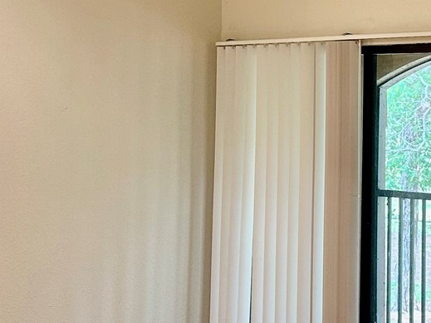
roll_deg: -0.5
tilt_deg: +3.2
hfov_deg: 25.4
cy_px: 56
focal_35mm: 74
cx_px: 397
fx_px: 921
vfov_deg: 19.6
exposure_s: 1/60
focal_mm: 6.86
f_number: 1.78
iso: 160
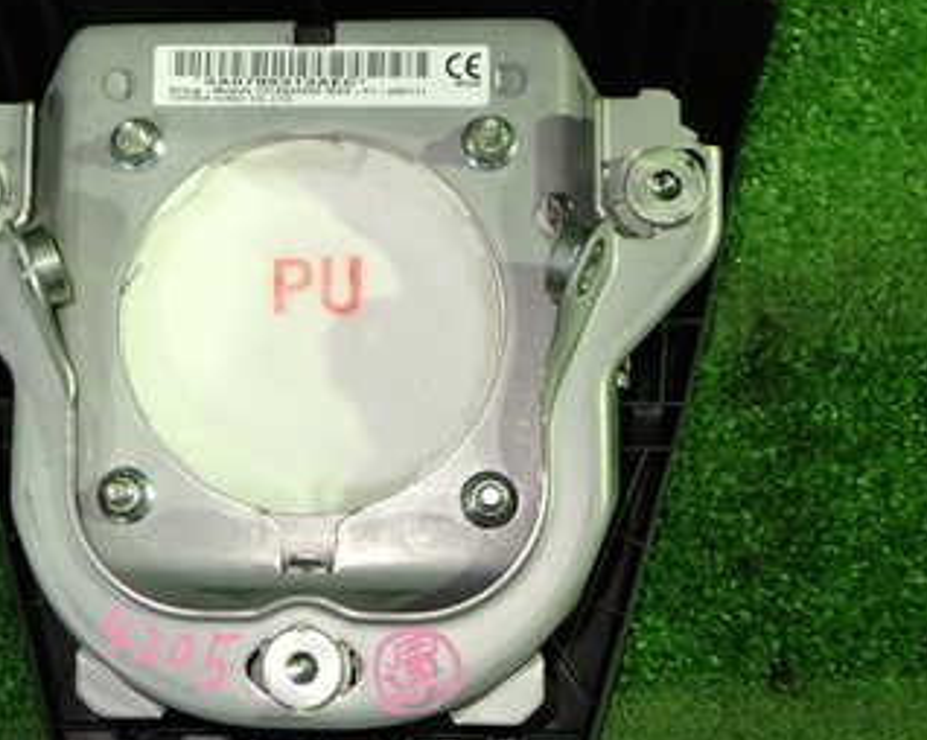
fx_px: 1618
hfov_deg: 31.6
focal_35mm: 59
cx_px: 286
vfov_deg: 25.8
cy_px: 382
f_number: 2.4
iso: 320
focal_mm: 5.79
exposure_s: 1/30
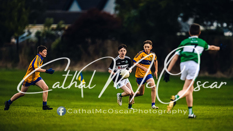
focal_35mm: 525
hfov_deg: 4.1
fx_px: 3241
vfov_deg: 2.3
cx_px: 140
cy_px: 72
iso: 3200
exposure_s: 1/500
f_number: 2.8
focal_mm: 400
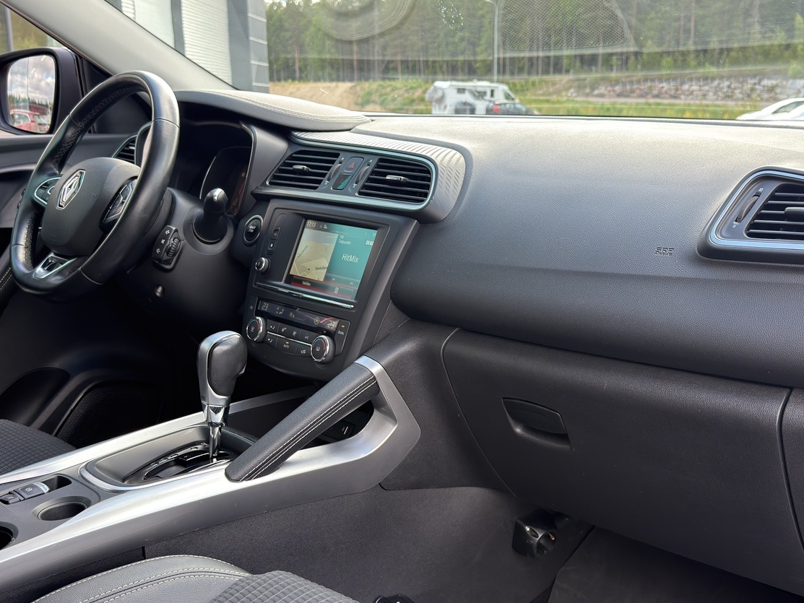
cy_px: 346
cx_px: 437
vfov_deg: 32.8
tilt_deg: -13.9
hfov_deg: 42.9
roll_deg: +0.7
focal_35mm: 44
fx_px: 1022
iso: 80
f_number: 1.78
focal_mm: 6.76
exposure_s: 1/177
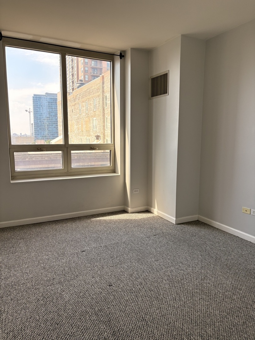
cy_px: 170
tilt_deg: -6.5
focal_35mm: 26
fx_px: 255
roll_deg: +0.0
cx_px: 128
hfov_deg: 53.1
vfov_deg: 67.3
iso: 64
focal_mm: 5.96
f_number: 1.6
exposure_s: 1/386
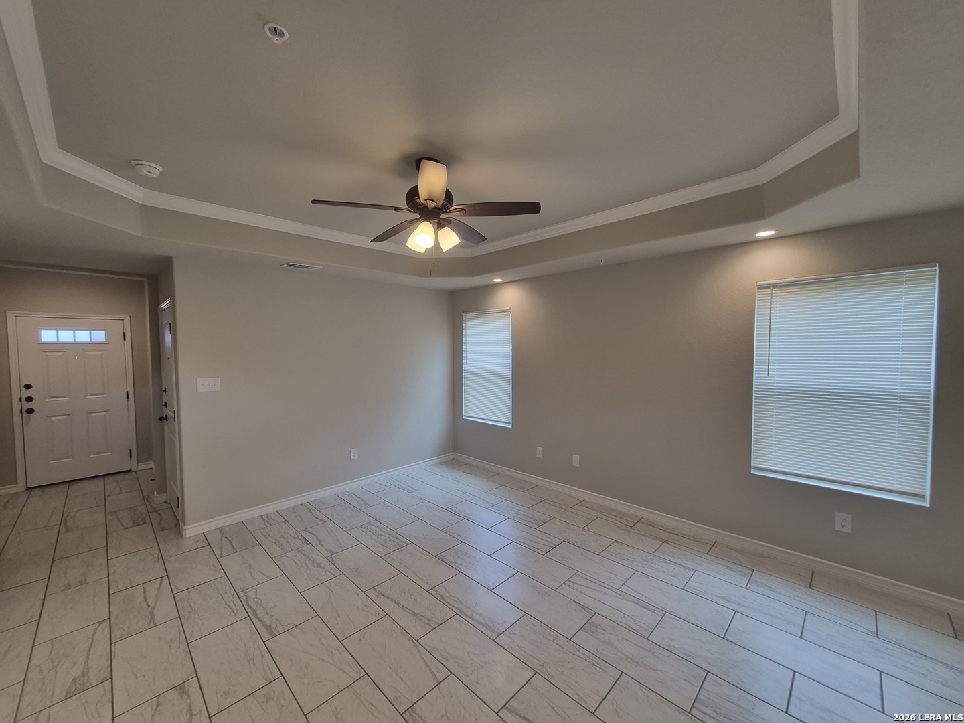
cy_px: 362
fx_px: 362
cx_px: 482
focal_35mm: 13
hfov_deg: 106.2
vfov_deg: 89.9
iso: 64
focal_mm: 1.74
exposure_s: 1/60
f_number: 2.2
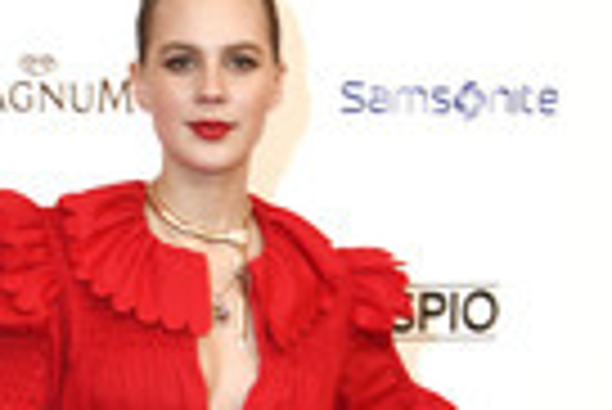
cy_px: 748
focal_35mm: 182
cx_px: 194
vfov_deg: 7.3
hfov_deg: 11.3
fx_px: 3097
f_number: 6.3
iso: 320
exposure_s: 1/160
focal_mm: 62
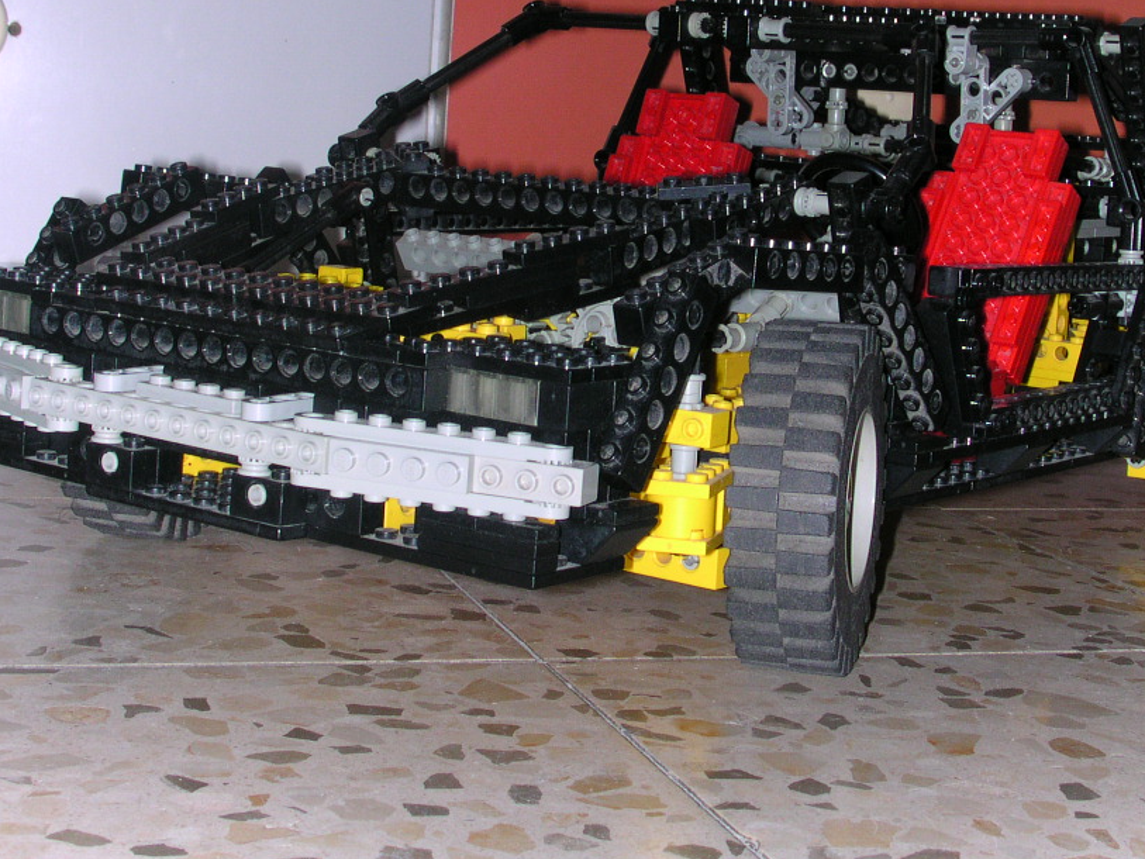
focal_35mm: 68
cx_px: 651
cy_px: 335
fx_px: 2250
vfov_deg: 21.6
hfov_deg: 28.5
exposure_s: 1/60
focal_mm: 8.2
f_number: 5.4
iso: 100
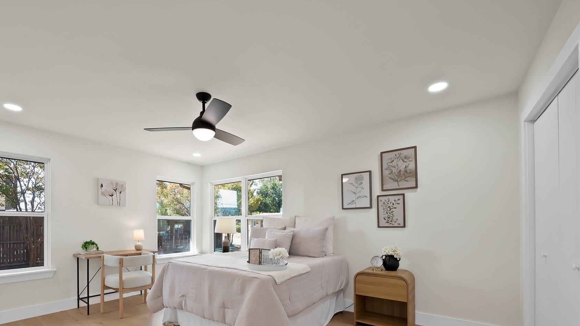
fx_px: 231
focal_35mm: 15
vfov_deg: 68.3
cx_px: 257
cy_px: 221
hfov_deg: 102.5
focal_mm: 12
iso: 640
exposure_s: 1/5
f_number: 9
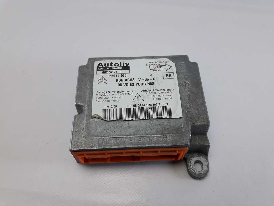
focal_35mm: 28
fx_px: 222
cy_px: 103
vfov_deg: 49.7
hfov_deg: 63.5
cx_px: 137
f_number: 1.9
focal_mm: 3.7
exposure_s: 1/100
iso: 64
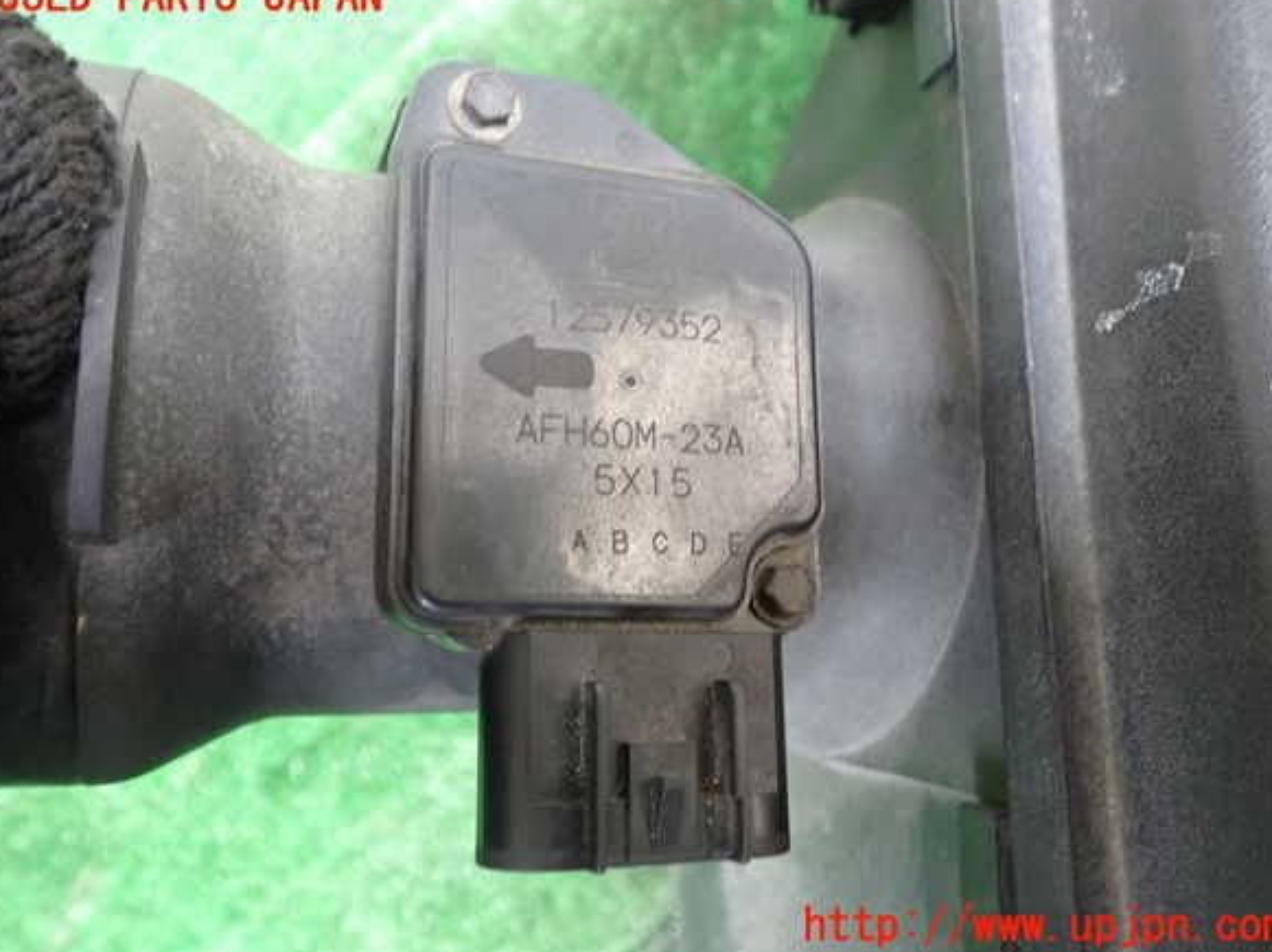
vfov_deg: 45.4
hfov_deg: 58.4
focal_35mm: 31
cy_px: 462
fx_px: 1138
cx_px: 641
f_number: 2.3
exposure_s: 1/30
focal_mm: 5.4
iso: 200
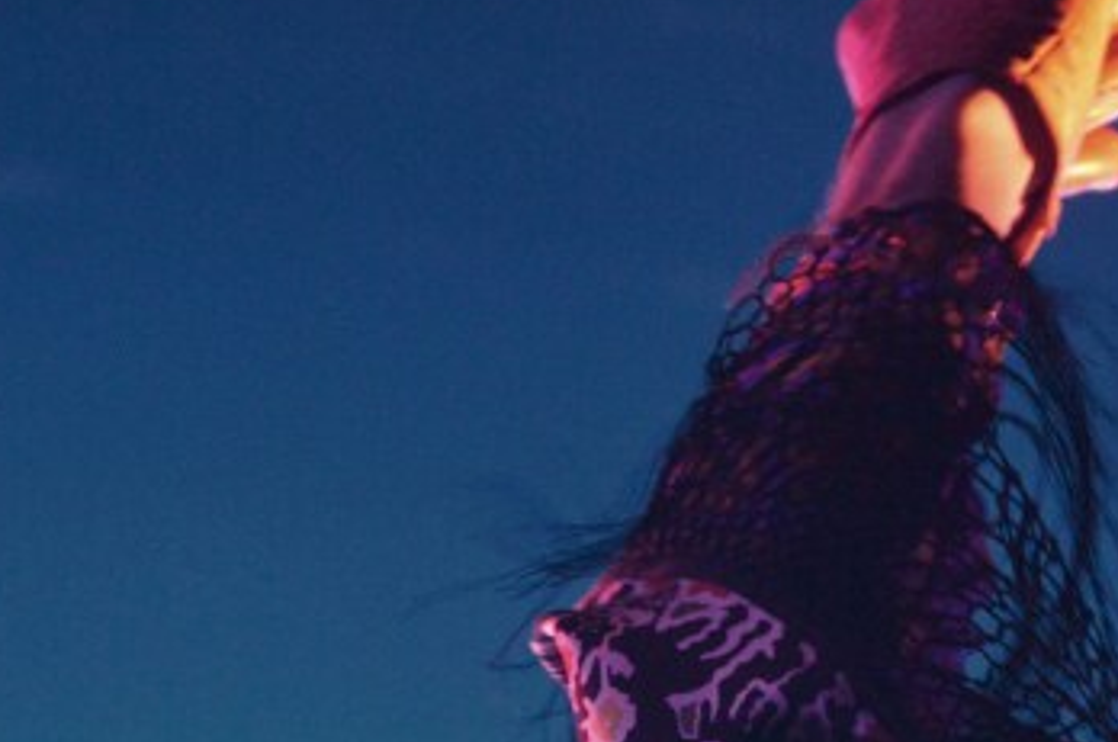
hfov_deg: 5.0
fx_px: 12839
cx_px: 1112
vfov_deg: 3.3
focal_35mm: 414
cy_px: 819
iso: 1600
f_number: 5.3
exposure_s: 1/125
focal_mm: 80
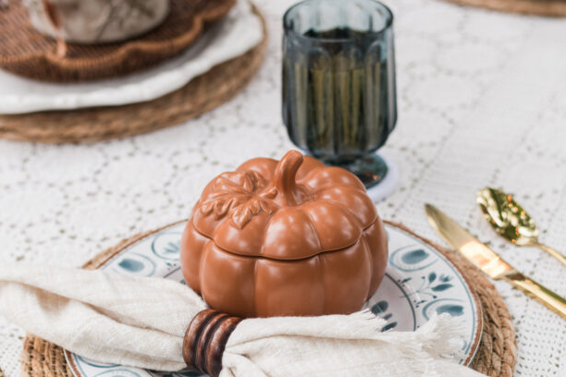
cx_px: 258
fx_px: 1525
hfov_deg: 21.0
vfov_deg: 14.1
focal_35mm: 97
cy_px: 257
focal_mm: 58
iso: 400
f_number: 3.2
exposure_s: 1/200
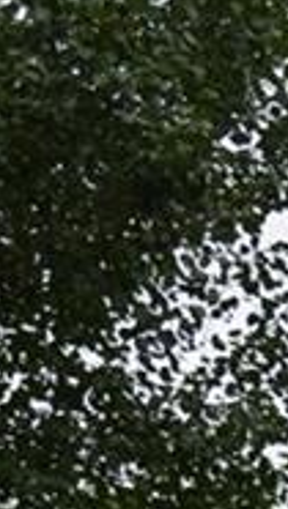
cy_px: 828
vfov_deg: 10.0
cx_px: 581
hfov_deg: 5.7
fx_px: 2803
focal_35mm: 207
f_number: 5.6
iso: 100
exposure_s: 1/125
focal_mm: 24
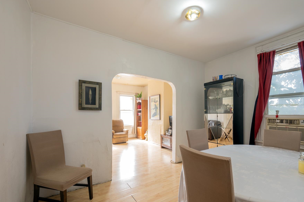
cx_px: 165
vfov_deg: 73.4
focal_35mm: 16
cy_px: 114
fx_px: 135
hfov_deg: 96.5
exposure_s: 1/2.5
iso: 100
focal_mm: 14
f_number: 8
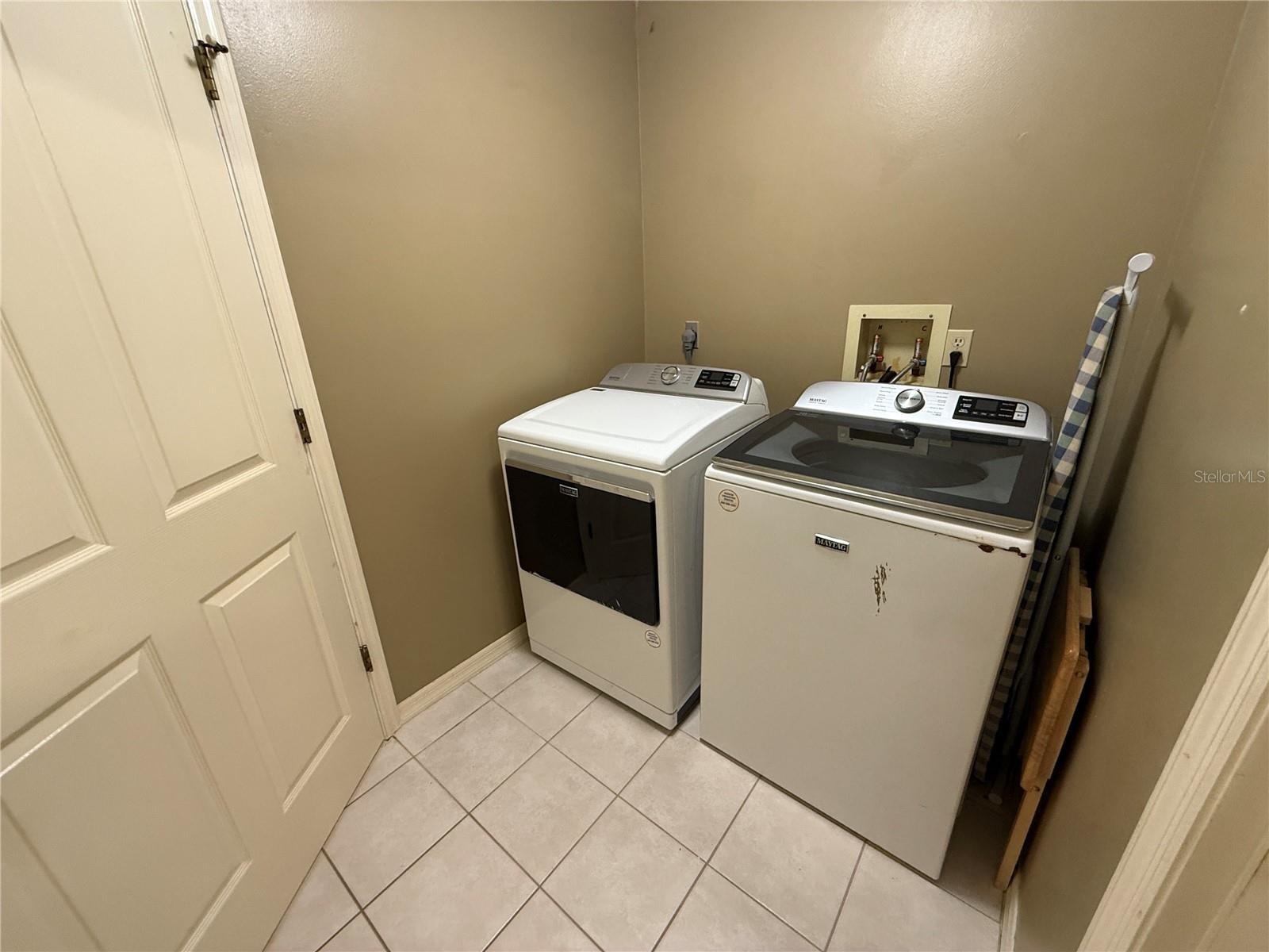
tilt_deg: -20.2
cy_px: 476
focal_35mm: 14
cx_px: 634
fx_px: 513
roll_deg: +2.1
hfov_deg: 102.1
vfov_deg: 85.7
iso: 320
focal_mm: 2.22
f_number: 2.2
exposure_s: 1/60
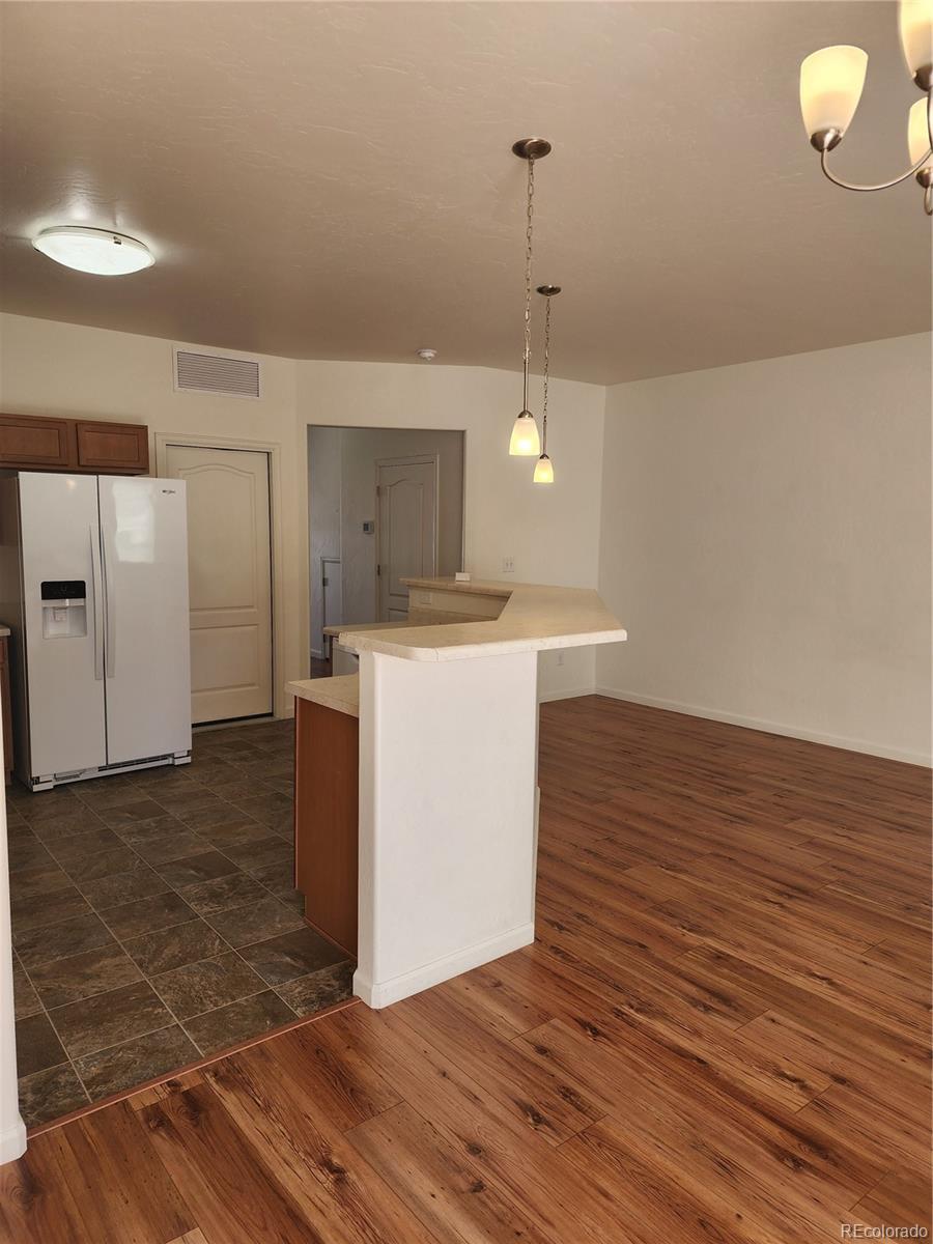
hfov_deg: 58.9
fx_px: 827
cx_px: 466
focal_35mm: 23
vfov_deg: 73.9
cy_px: 622
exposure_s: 1/180
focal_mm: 6.4
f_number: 1.8
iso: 40
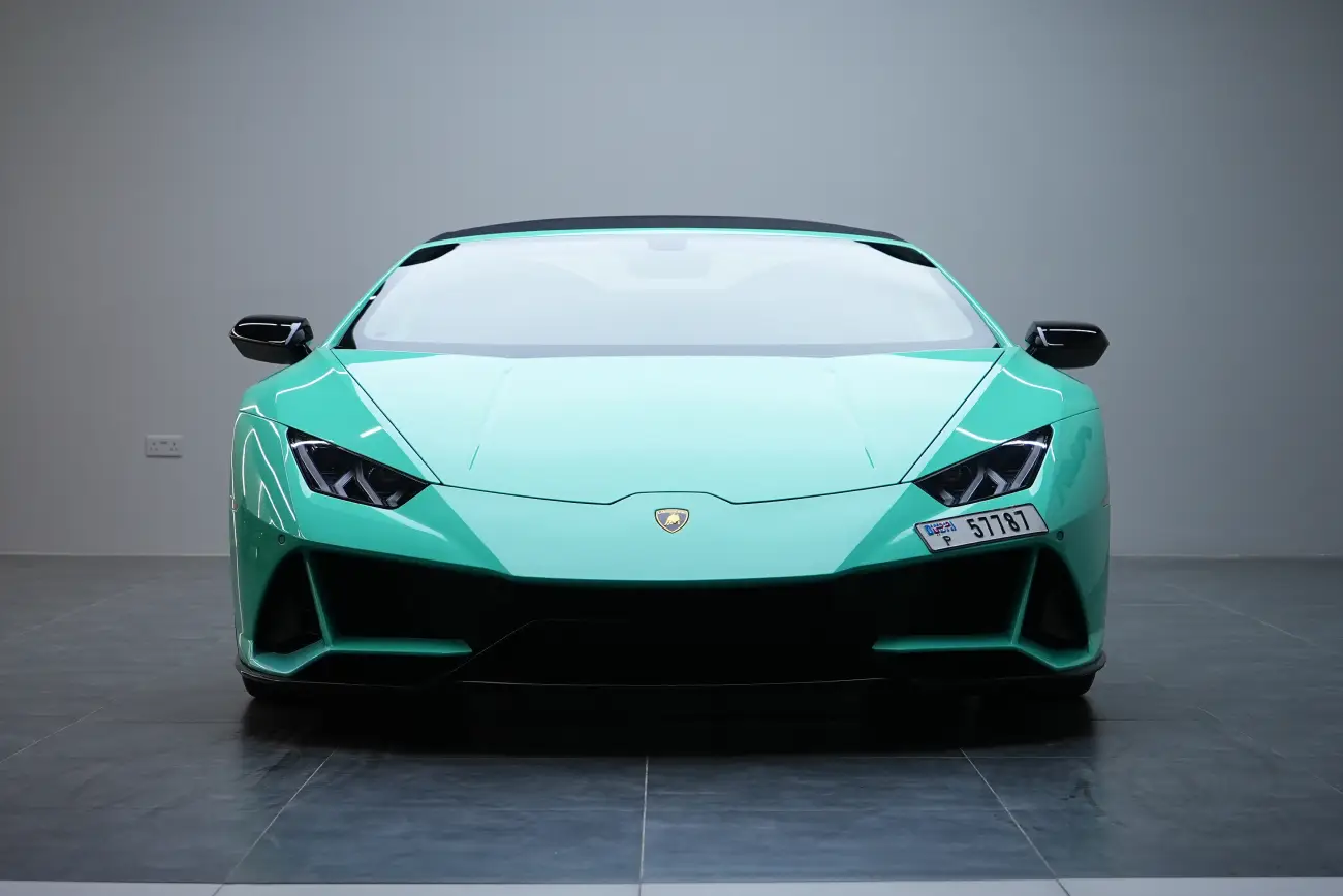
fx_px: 2612
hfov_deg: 28.8
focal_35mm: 70
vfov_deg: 19.5
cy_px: 448
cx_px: 672
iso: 640
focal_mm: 70
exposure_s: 1/250
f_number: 5.6
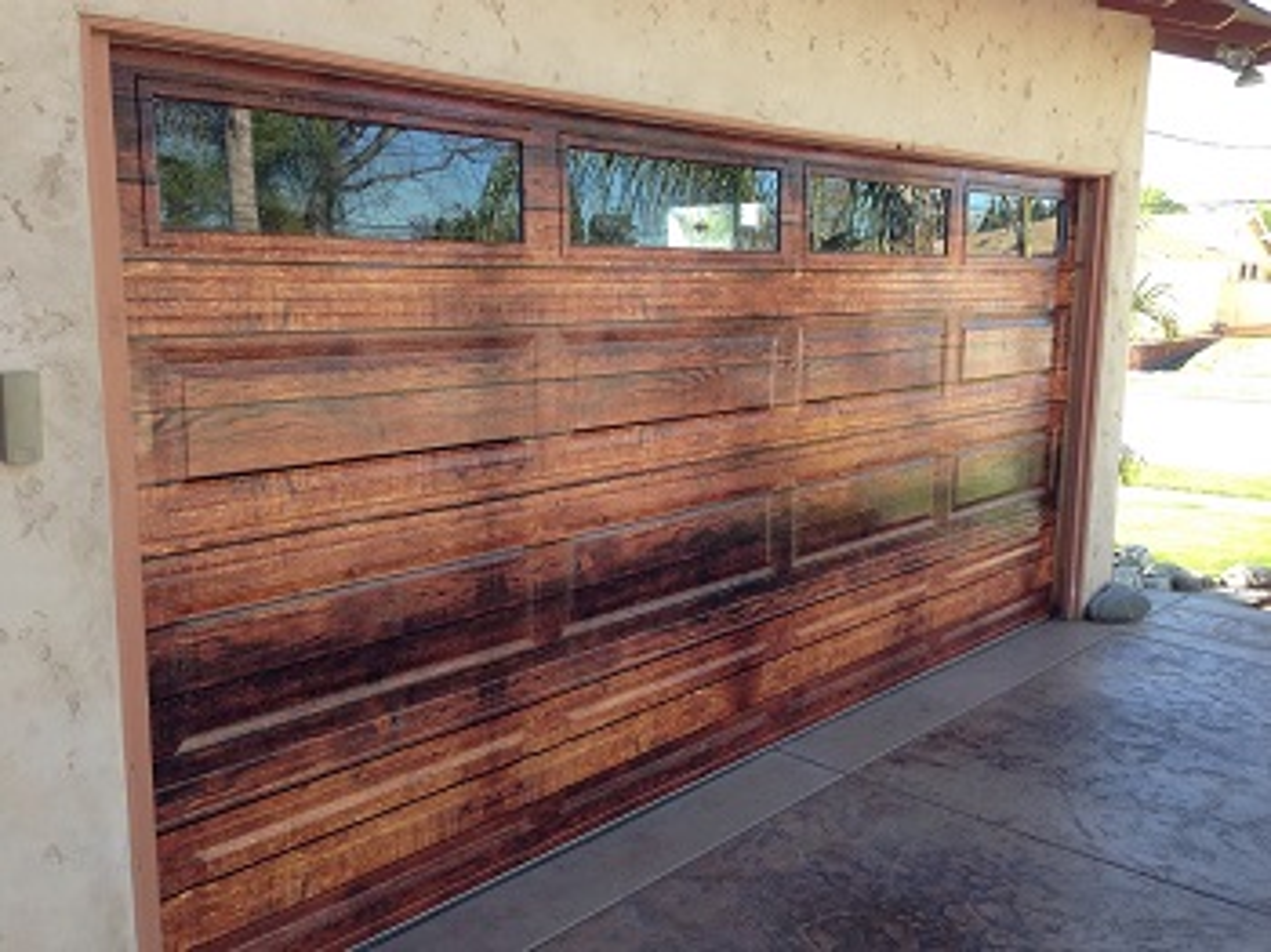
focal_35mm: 33
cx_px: 636
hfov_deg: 55.4
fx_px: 1211
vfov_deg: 42.9
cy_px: 476
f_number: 2.4
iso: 50
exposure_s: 1/176
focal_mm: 4.12
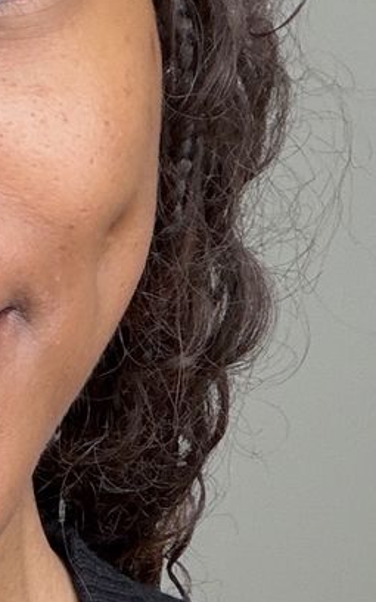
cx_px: -233
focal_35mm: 133
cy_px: 778
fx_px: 2181
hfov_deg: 9.5
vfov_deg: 15.0
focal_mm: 2.71
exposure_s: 1/82
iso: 80
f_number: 1.9
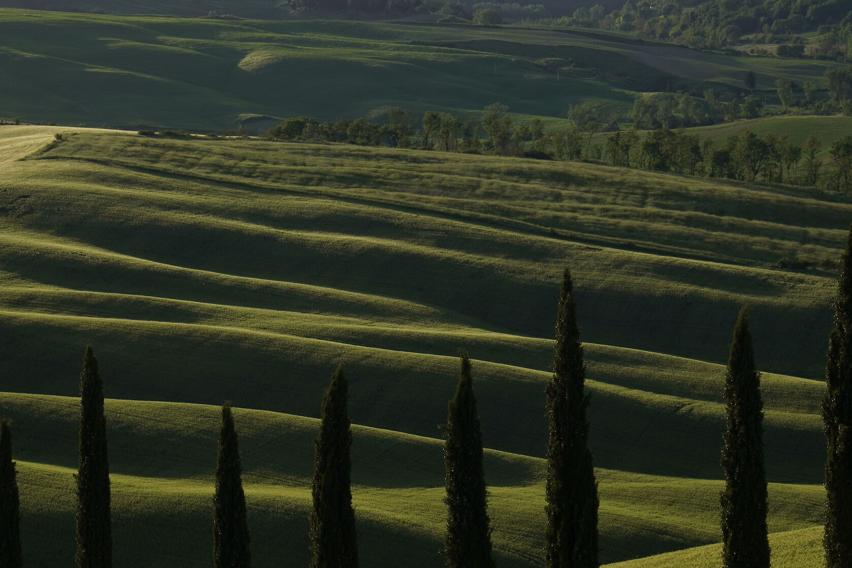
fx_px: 3550
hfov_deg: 13.7
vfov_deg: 9.1
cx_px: 329
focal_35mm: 150
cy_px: 313
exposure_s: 1/60
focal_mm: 70
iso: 160
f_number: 18
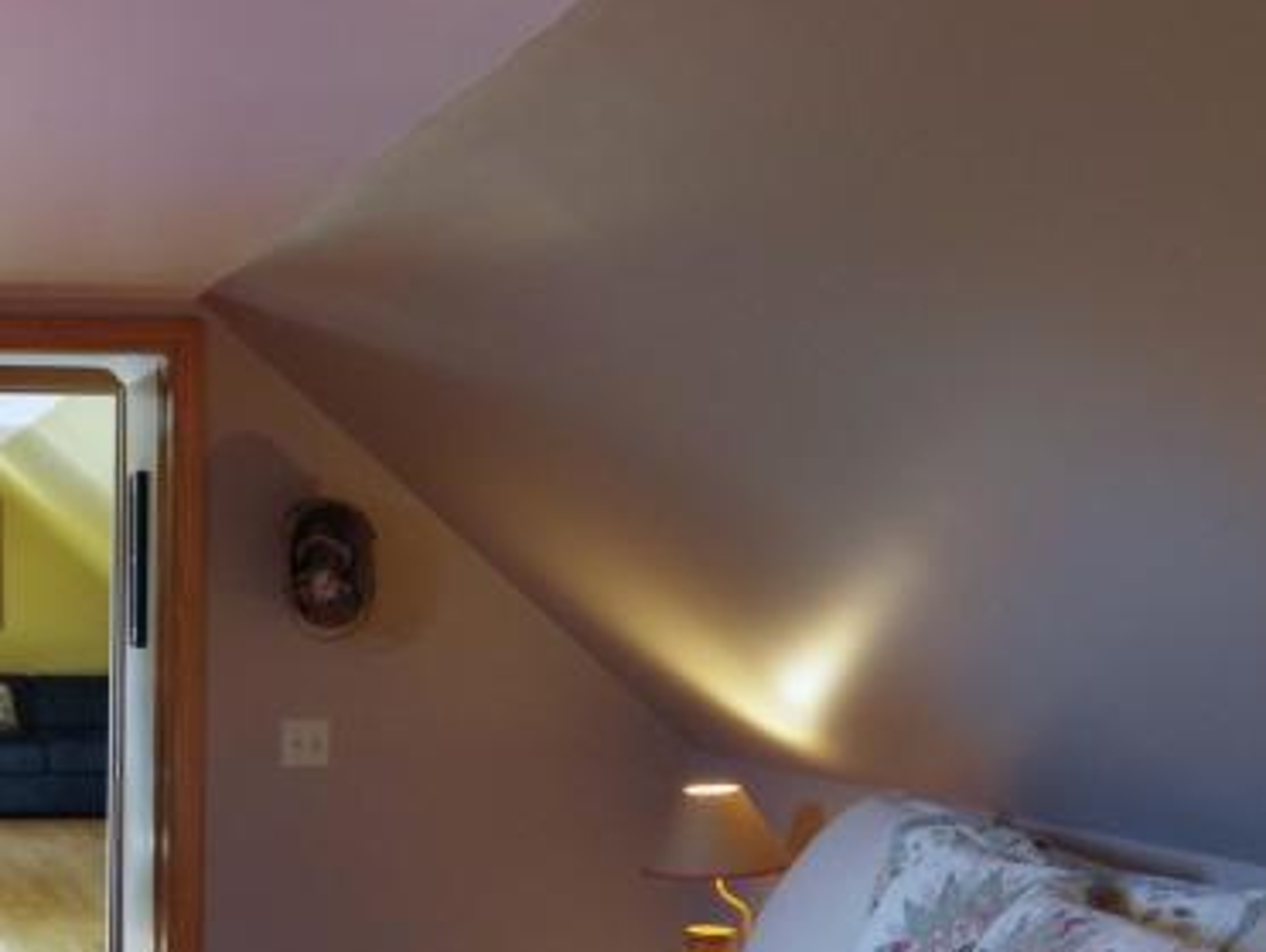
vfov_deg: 23.2
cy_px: 635
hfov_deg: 28.8
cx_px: 10
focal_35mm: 63
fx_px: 2306
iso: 1250
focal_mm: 18
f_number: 13
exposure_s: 1/10
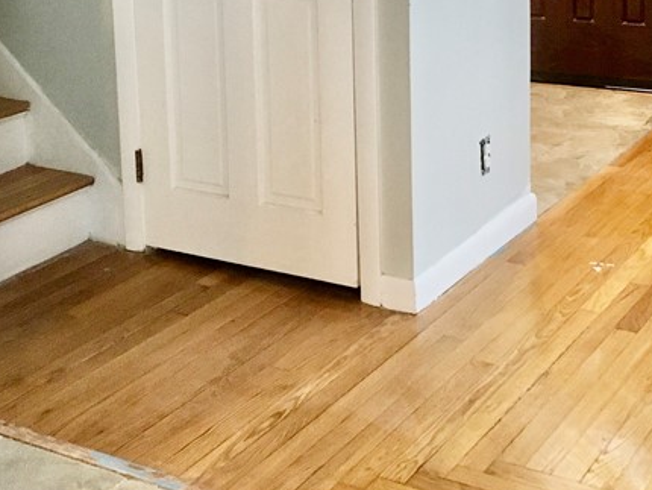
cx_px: 261
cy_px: 3
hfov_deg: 28.1
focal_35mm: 69
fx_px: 1300
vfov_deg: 20.7
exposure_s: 1/30
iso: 200
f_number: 2.2
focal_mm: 4.15
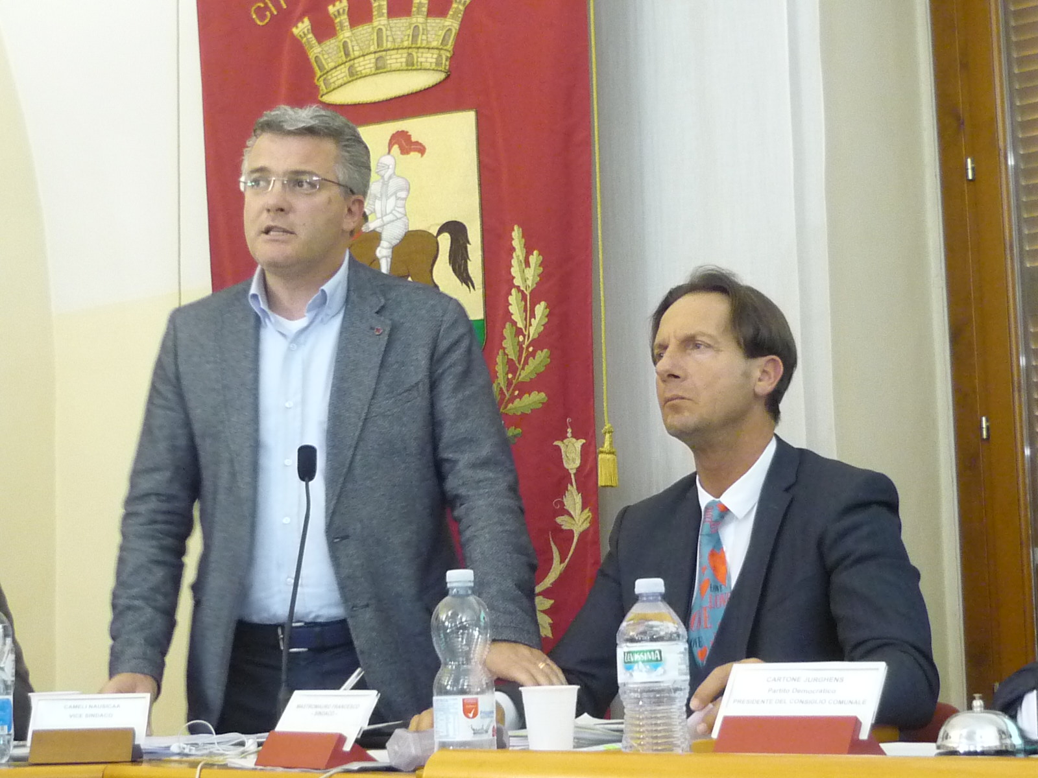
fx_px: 1979
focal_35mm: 66
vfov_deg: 22.3
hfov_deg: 29.4
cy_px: 389
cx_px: 519
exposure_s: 1/10
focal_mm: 6.8
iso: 400
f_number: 3
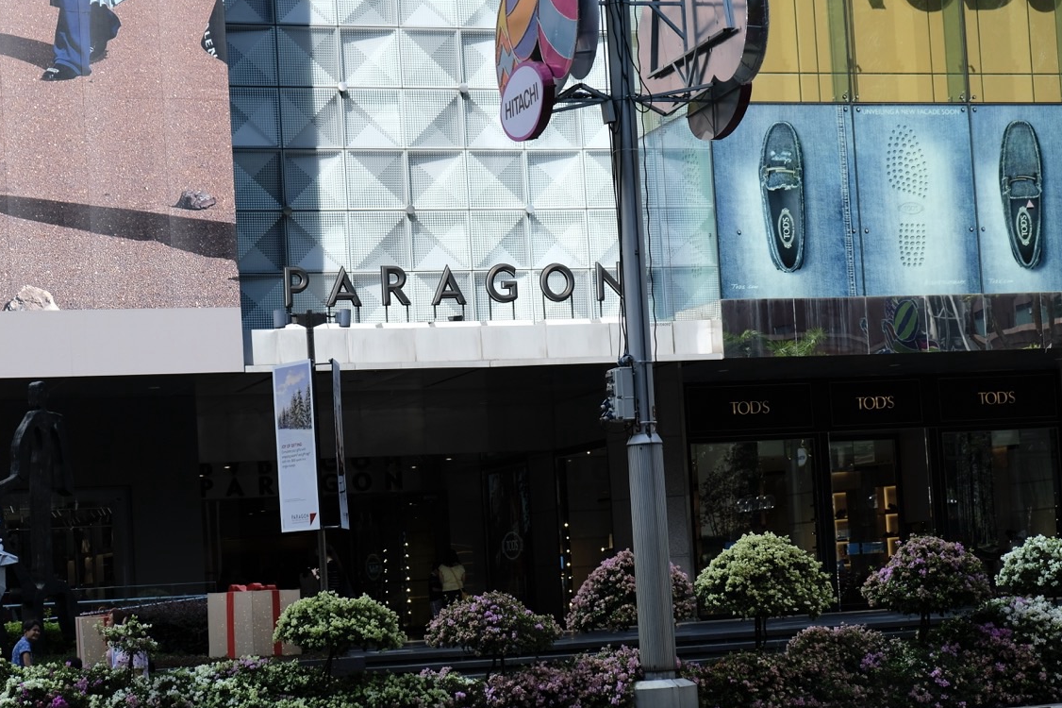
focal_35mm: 83
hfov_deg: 24.5
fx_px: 2448
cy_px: 394
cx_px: 473
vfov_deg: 16.4
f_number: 4
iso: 320
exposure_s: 1/1300
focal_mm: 48.4
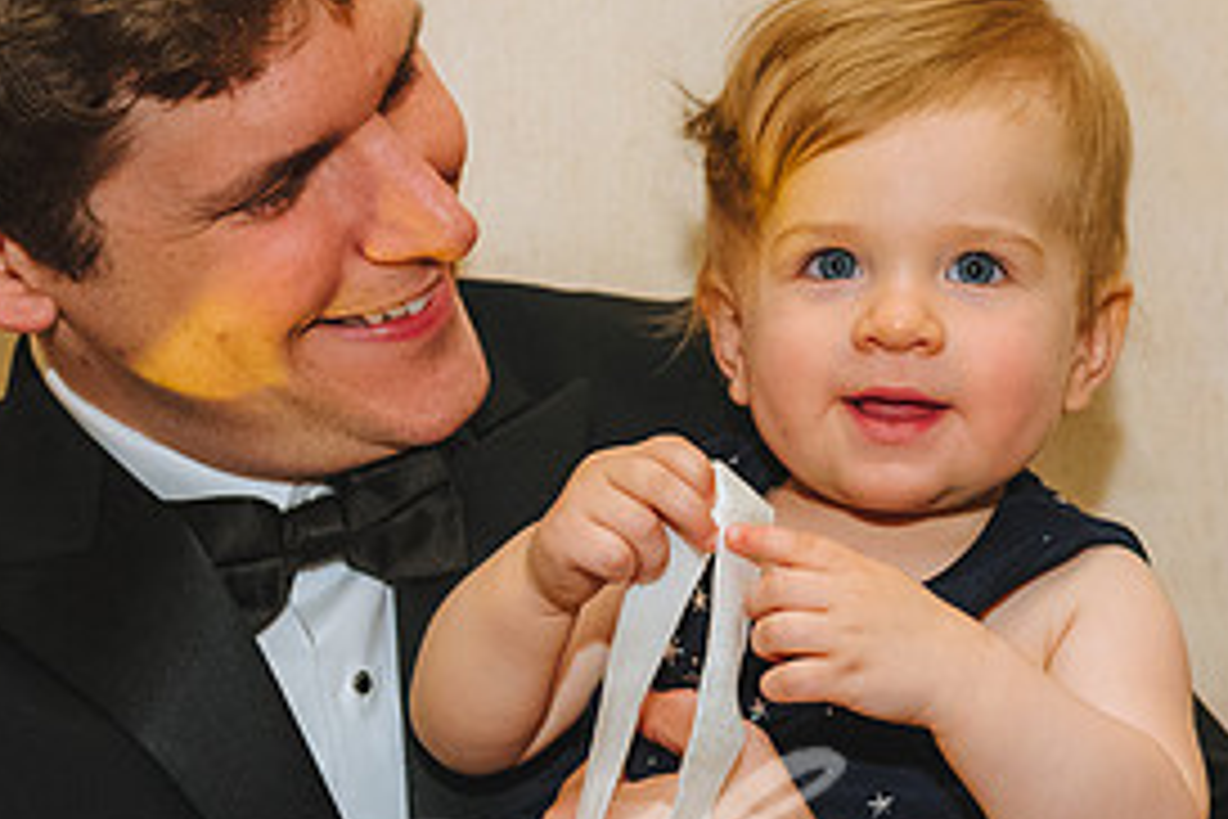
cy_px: 493
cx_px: 841
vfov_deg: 10.8
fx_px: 4332
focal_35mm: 127
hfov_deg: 16.1
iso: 3200
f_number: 4
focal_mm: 50
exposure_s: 1/125
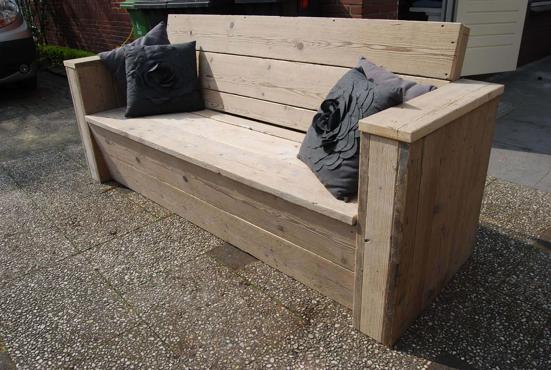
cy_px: 185
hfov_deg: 67.3
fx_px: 414
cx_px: 276
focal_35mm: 27
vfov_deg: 48.1
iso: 100
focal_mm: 18
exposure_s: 1/250
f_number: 8
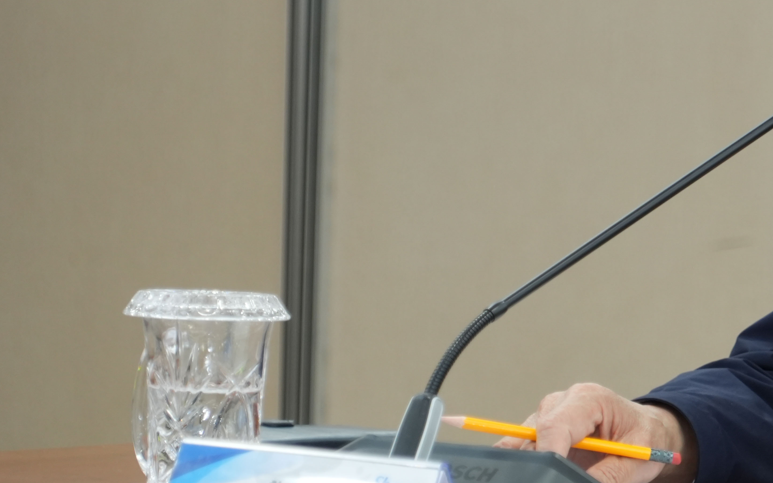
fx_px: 8974
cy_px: 76
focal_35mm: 426
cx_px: 886
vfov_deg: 3.1
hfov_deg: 4.9
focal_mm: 172
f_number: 6.3
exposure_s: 1/125
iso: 1250
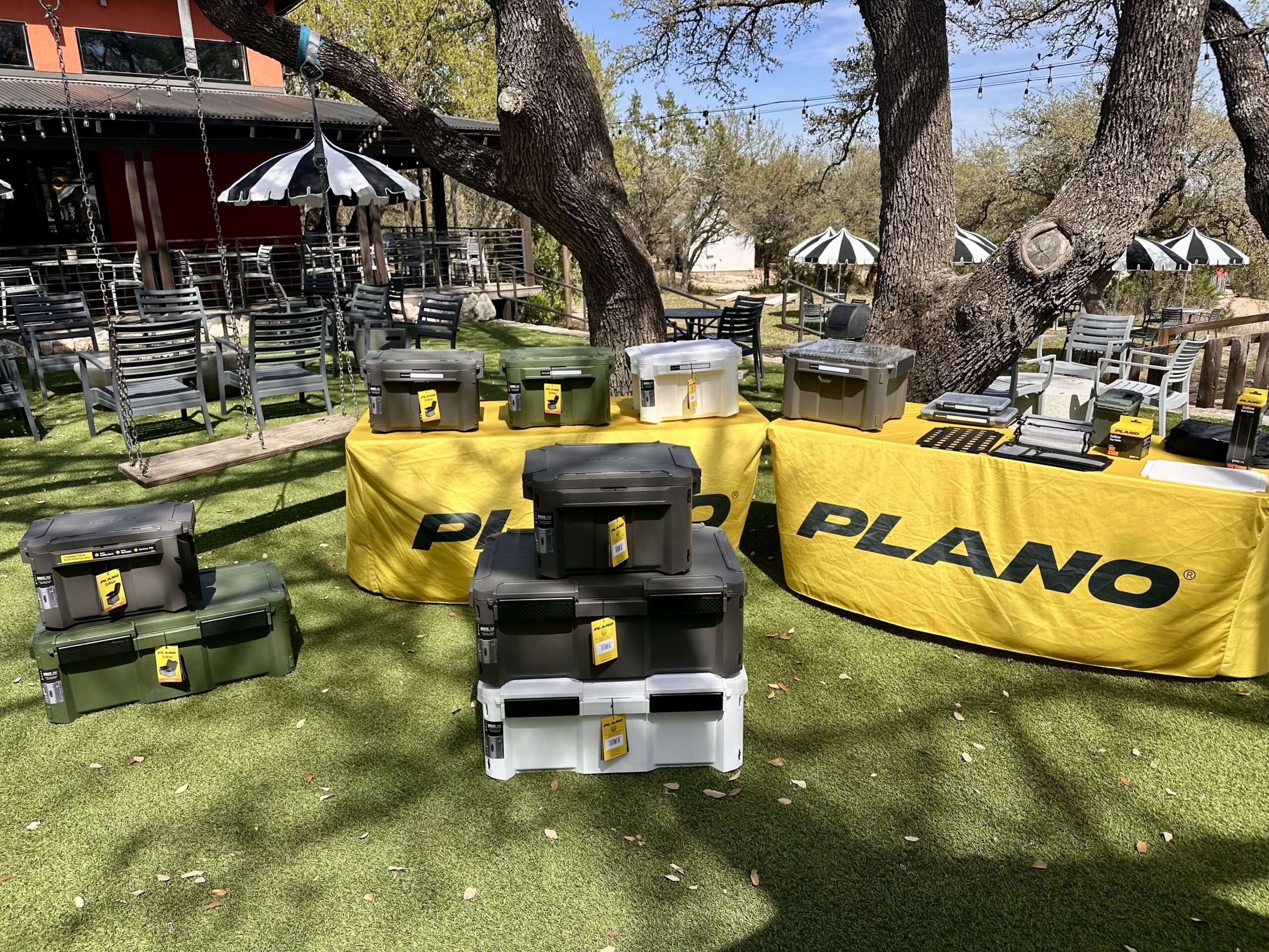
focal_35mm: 24
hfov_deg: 71.6
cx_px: 634
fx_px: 880
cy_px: 476
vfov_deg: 56.8
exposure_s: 1/3058
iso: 80
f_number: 1.78
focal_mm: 6.86
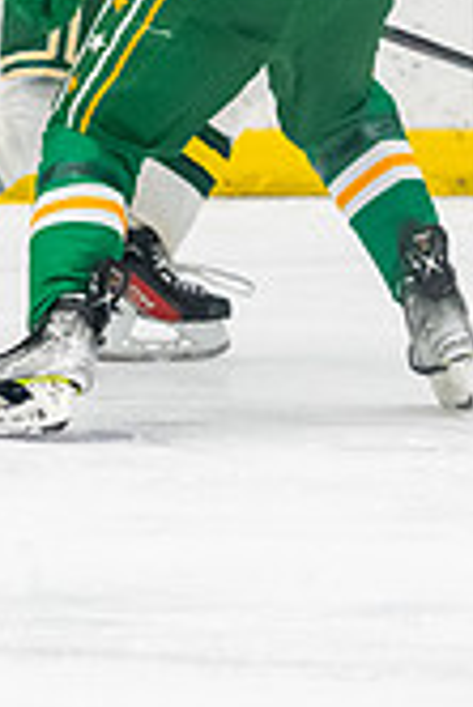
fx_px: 12114
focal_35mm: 616
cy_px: -69
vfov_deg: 3.3
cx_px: 4
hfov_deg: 2.2
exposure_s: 1/800
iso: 3200
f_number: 2.8
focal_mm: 120
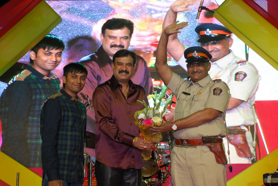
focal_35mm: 72
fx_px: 557
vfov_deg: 19.0
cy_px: 93
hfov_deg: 28.0
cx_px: 139
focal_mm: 48
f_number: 4.8
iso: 400
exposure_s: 1/125
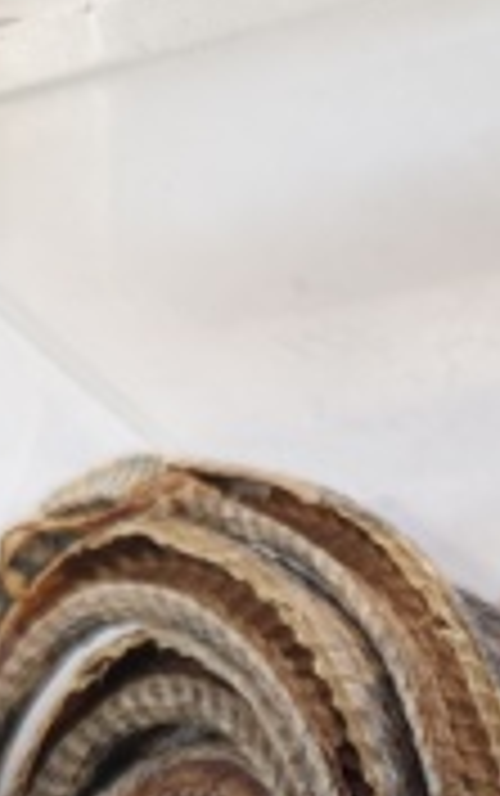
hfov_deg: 10.9
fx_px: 2501
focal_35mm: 115
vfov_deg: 16.8
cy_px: 1115
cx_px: 793
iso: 268
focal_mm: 5.56
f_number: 1.88
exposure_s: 1/100
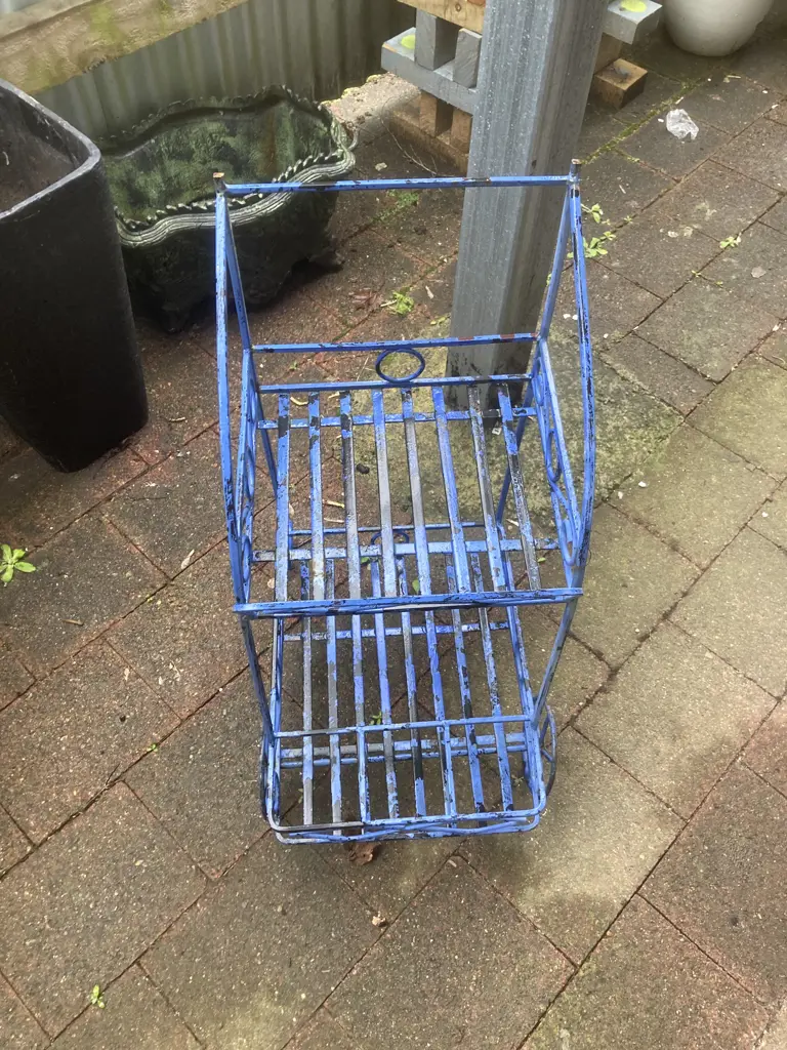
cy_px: 525
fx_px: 849
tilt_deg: -54.3
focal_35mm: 28
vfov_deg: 63.4
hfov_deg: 49.7
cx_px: 394
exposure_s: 1/74
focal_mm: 3.99
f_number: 1.8
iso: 80
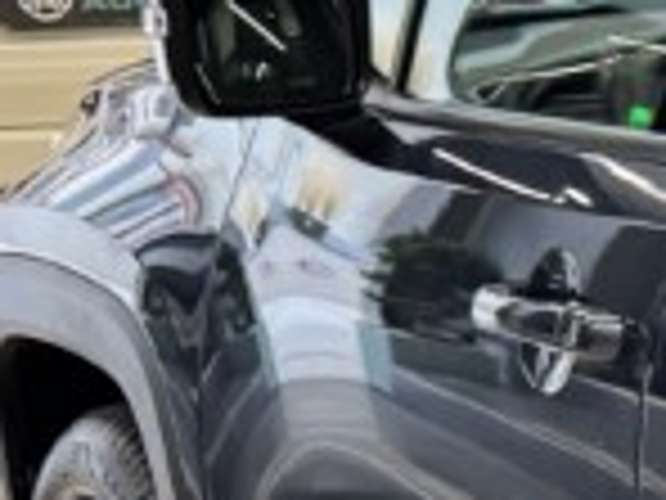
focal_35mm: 166
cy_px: 423
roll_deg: -0.9
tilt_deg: -11.6
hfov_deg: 9.6
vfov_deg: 8.9
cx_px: 1908
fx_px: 3194
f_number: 1.78
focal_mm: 6.76
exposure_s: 1/60
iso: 250
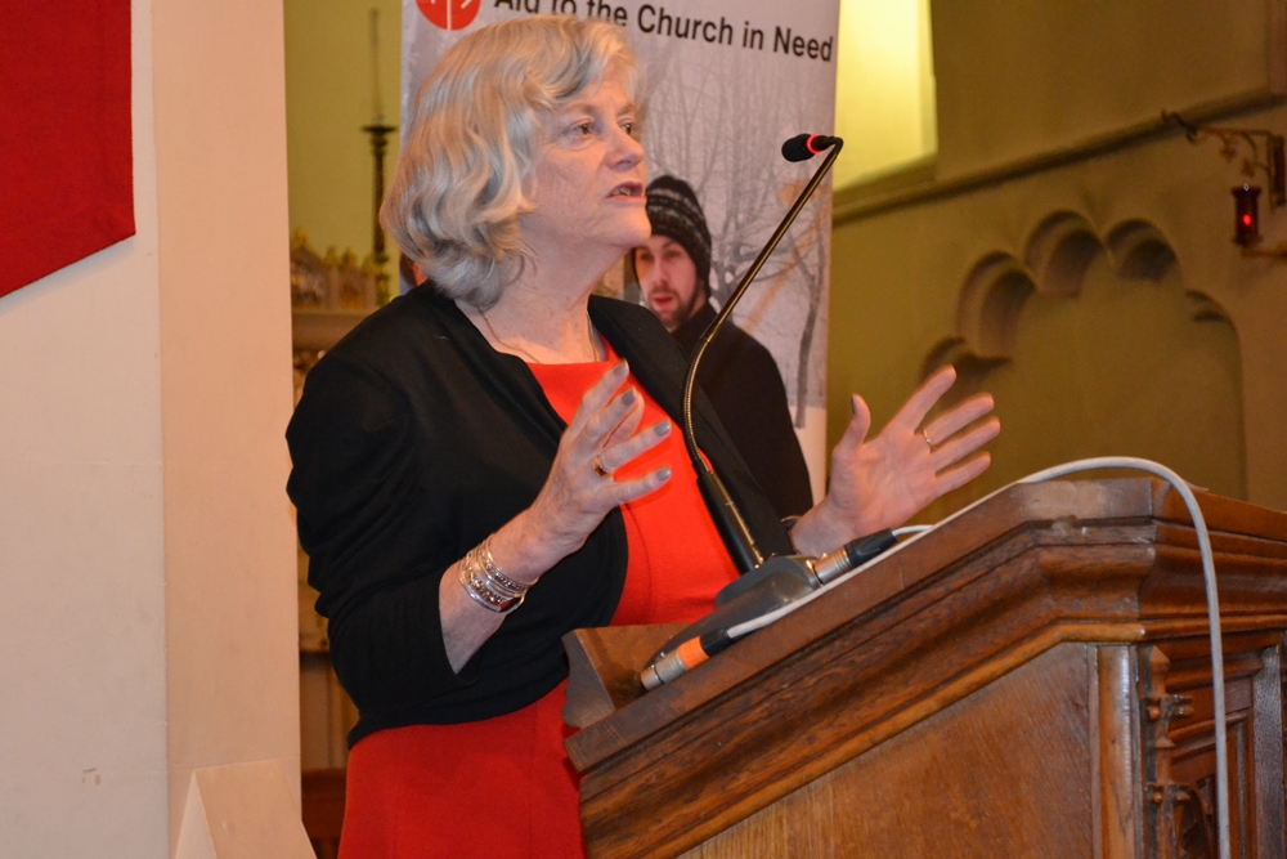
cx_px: 644
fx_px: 2950
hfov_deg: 24.6
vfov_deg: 16.6
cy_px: 430
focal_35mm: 82
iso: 3200
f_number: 5.6
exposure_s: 1/60
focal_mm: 55
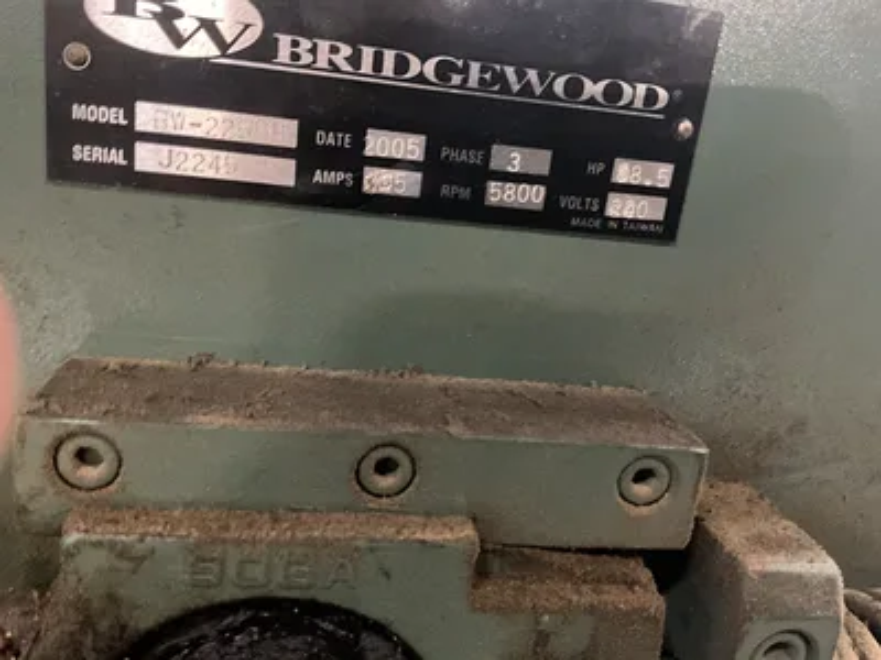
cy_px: 330
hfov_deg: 61.7
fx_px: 738
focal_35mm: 29
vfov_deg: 48.2
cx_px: 440
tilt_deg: -16.4
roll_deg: -7.4
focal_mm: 3
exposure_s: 1/22
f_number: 1.8
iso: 640
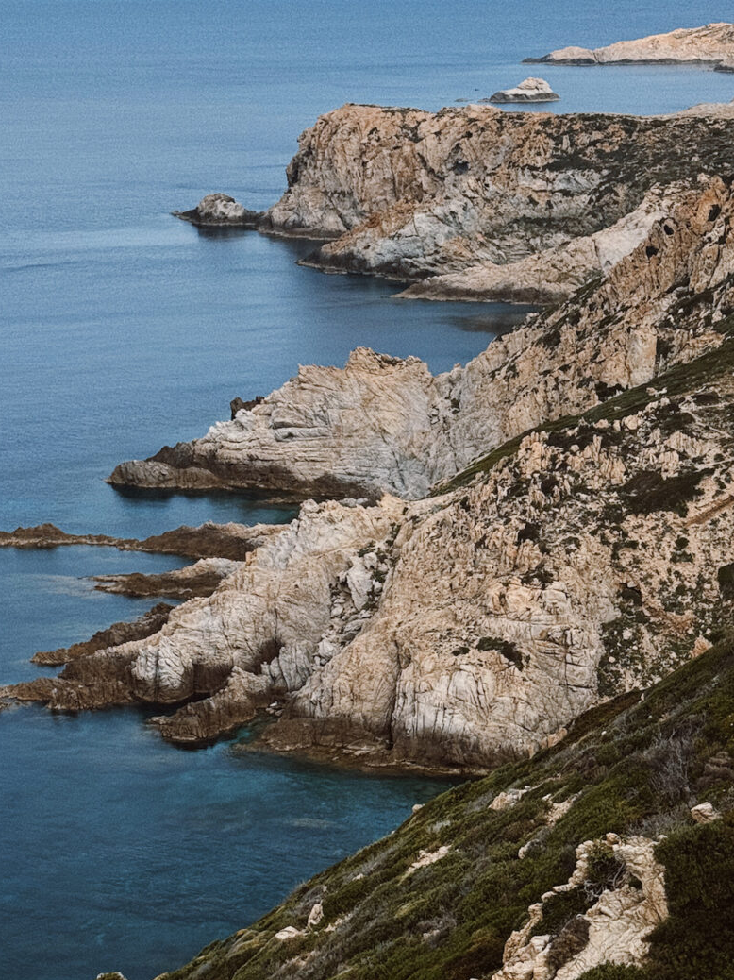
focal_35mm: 74
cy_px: 295
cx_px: 282
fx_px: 2093
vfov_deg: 26.1
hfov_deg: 19.9
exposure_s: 1/5587
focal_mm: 6.76
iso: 64
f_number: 1.78
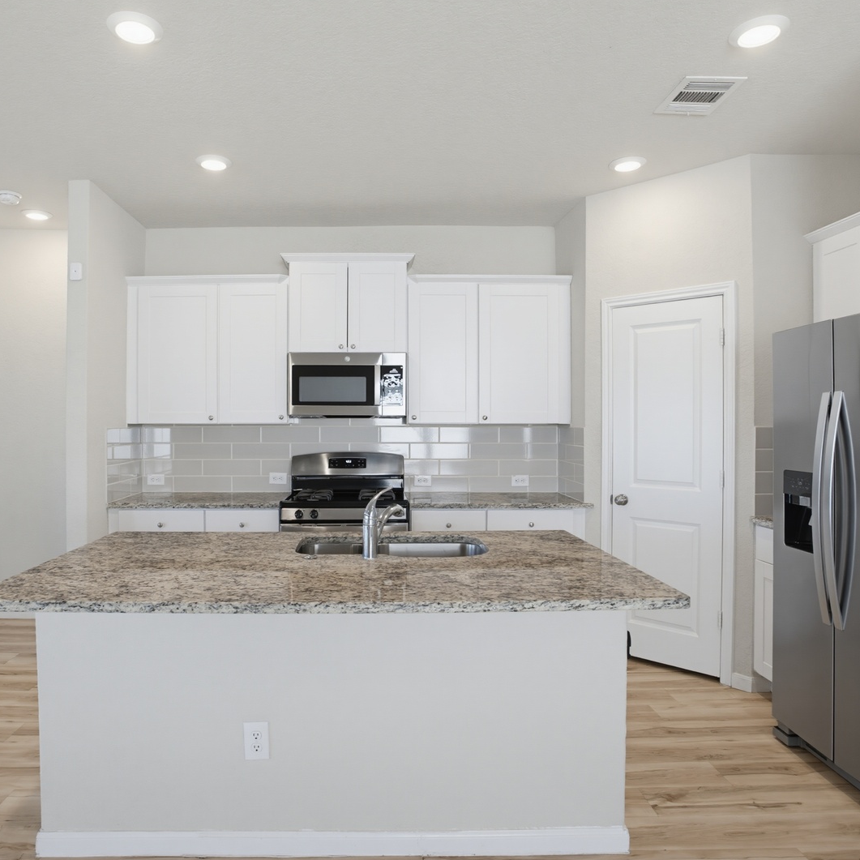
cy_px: 430
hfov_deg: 69.3
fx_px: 618
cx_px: 372
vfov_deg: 69.6
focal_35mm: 22
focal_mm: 17
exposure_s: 1/1.67
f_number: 7.1
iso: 100
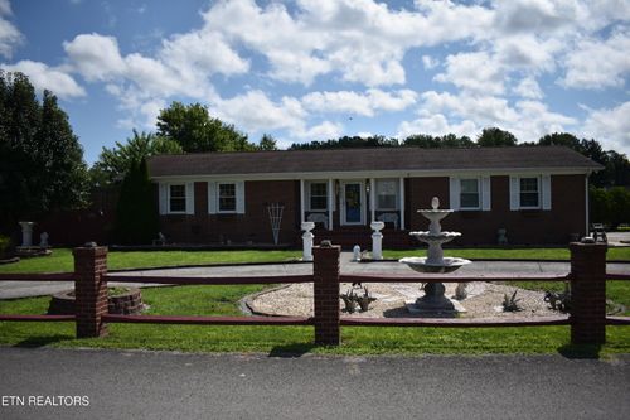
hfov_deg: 67.4
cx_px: 315
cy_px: 210
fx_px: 472
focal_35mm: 27
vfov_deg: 47.9
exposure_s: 1/4000
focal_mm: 18
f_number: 3.5
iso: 200
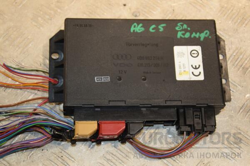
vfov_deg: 17.5
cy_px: 83
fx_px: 542
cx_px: 125
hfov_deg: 26.0
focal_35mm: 78
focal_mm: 52
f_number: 5
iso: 800
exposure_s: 1/160
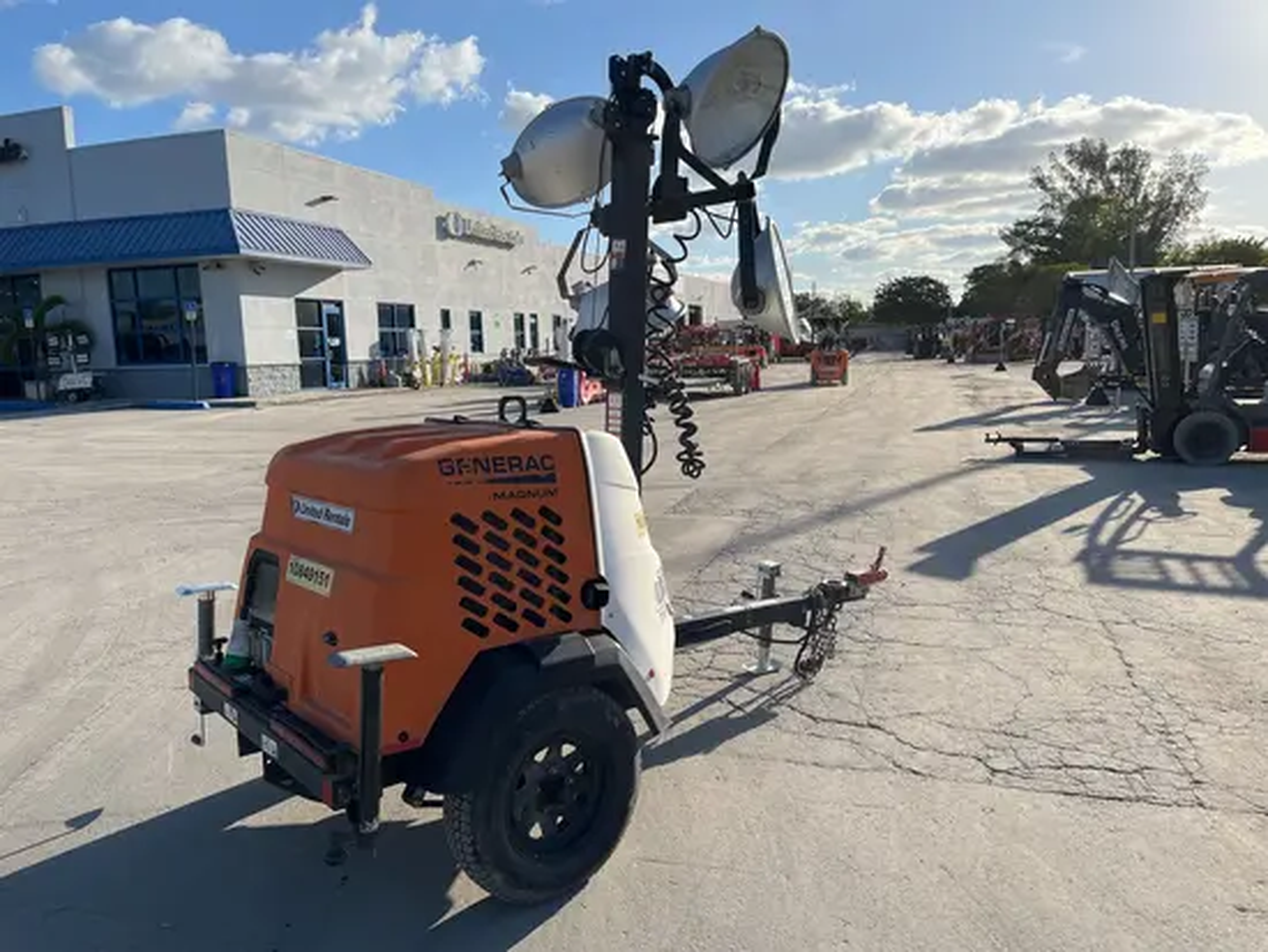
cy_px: 476
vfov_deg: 53.1
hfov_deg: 67.3
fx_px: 953
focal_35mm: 26
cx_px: 634
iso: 50
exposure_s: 1/4016
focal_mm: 5.1
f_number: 1.6
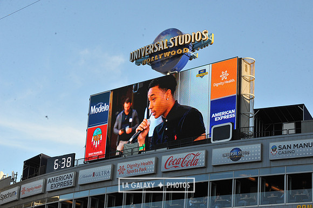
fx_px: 747
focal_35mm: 86
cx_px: 156
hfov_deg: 23.7
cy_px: 104
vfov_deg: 15.9
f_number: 14
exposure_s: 1/800
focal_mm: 86
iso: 1600
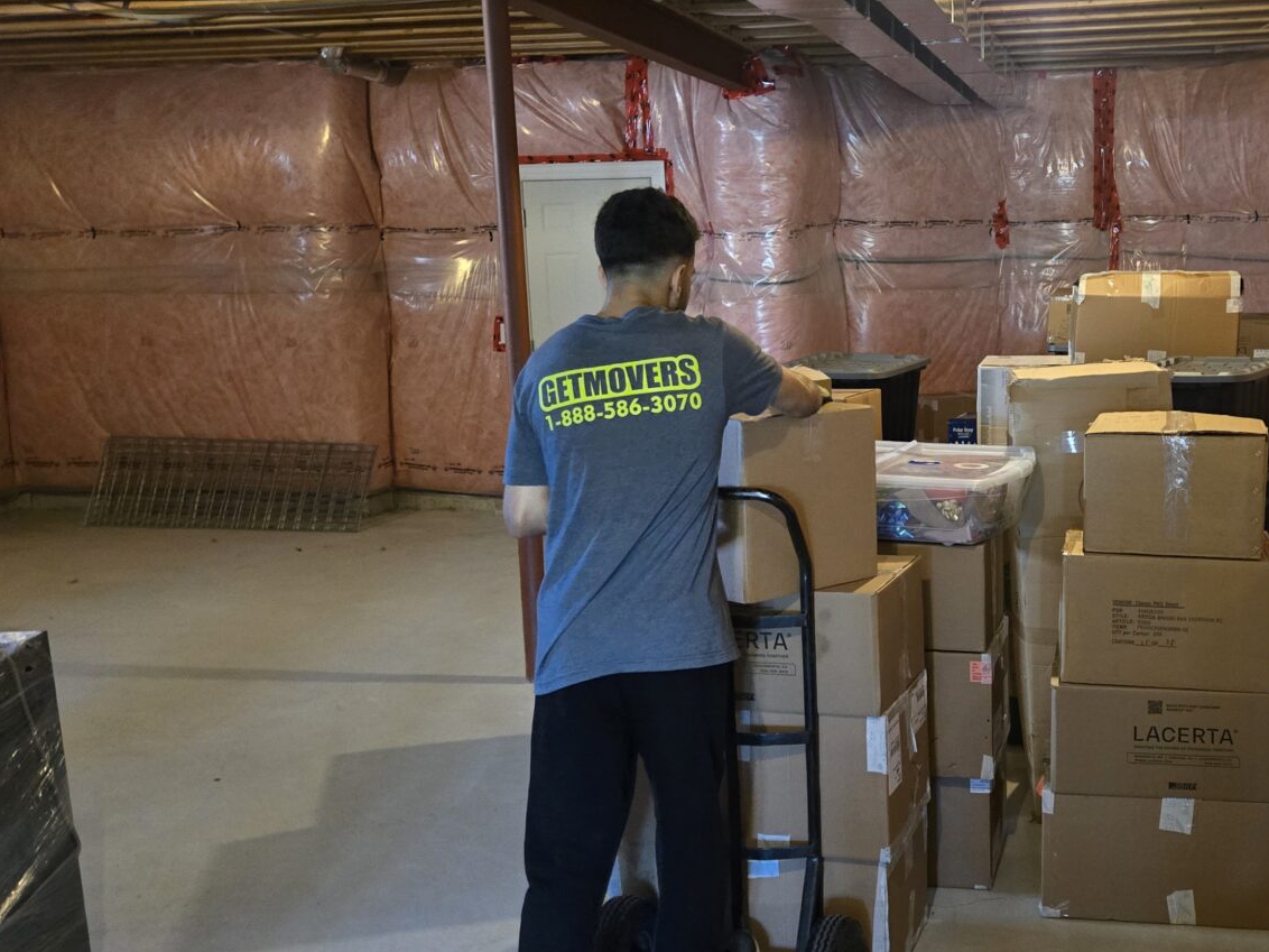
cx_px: 890
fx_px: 1430
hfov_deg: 46.7
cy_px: 465
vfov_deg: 36.8
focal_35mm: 39
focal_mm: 5.4
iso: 1600
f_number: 1.8
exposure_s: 1/60
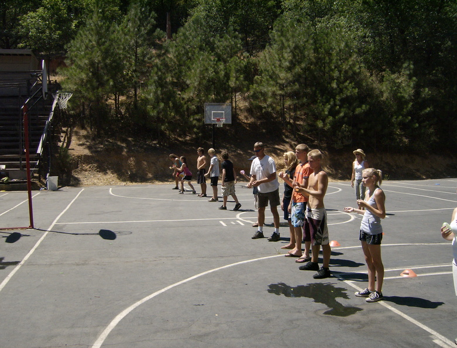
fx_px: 478
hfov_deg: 51.1
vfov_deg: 40.0
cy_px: 174
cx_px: 228
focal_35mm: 36
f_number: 4.7
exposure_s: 1/587
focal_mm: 6
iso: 100
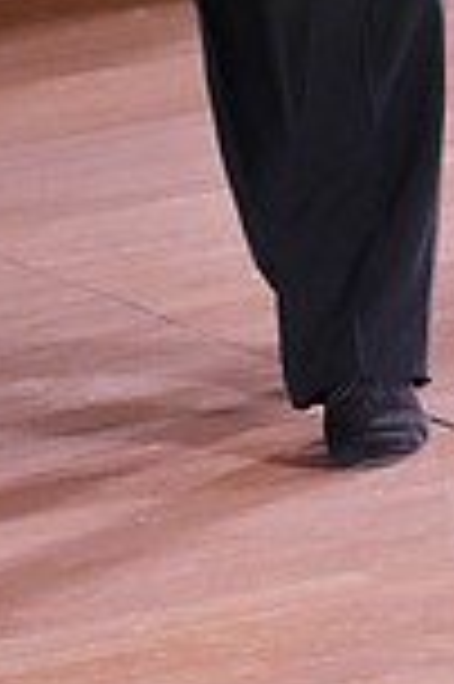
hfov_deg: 4.2
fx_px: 6237
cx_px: -43
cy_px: -328
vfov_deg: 6.2
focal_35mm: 329
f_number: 6.3
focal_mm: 86
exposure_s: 1/250
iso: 8000
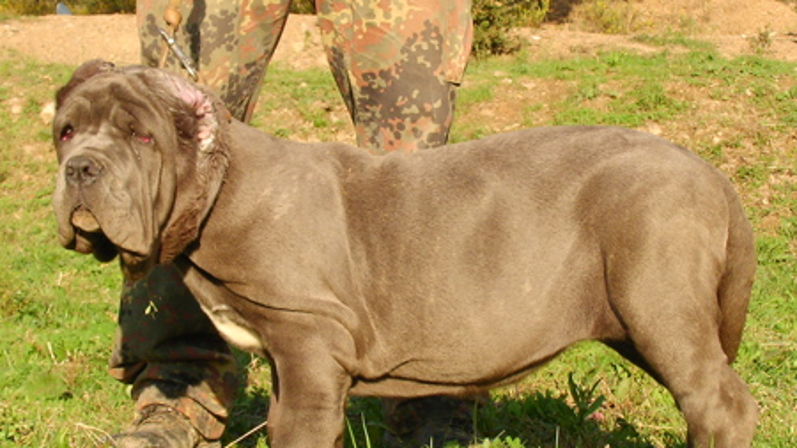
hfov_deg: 27.9
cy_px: 170
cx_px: 420
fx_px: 1606
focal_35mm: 76
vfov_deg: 15.9
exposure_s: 1/320
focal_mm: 7.5
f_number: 4.6
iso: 50
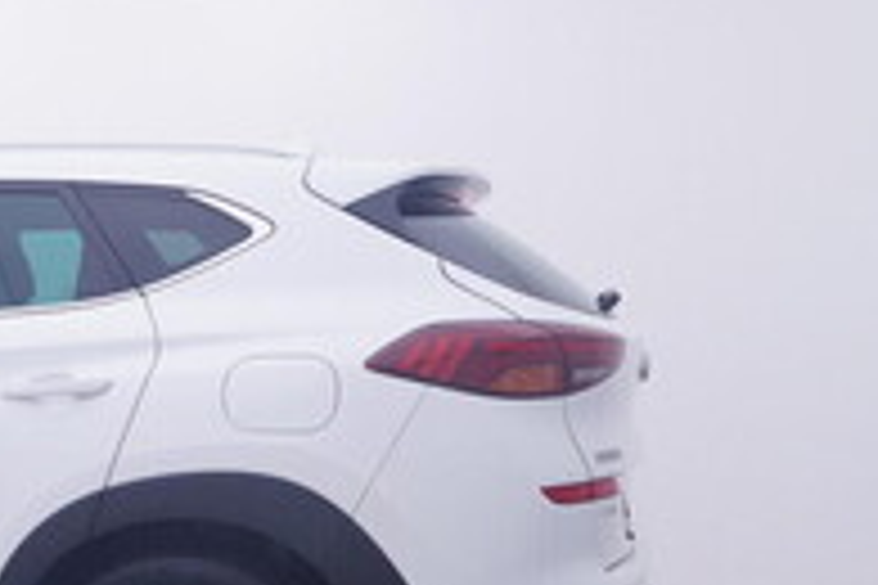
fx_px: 1546
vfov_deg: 21.3
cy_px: 403
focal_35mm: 63
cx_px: -146
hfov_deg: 28.1
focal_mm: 15
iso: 200
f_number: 5
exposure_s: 1/80
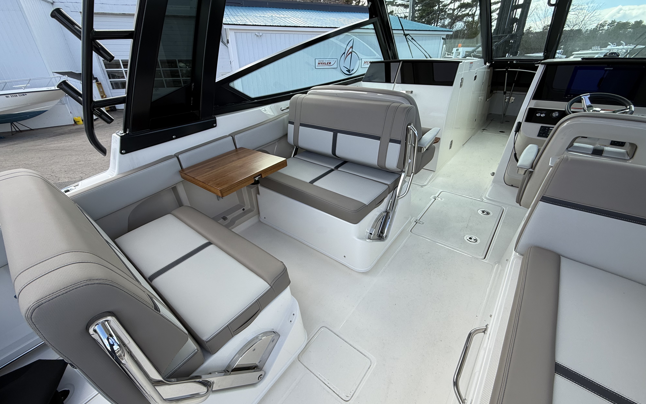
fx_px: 264
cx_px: 324
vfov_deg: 74.8
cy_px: 198
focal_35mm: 15
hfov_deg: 101.5
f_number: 2.2
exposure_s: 1/445
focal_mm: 2.22
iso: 50
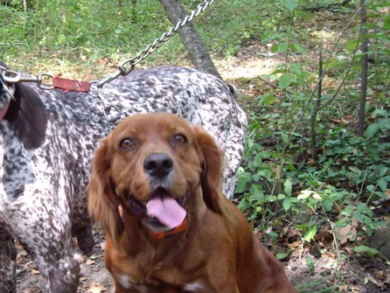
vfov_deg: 20.5
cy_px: 151
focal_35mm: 72
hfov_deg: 26.4
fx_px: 812
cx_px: 68
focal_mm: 6.2
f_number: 2.7
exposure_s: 1/80
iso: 200
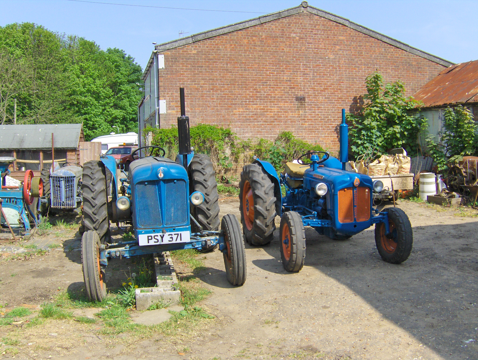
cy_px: 180
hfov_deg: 52.6
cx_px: 239
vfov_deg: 40.8
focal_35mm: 35
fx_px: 484
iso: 100
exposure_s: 1/435
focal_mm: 7.5
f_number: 5.5
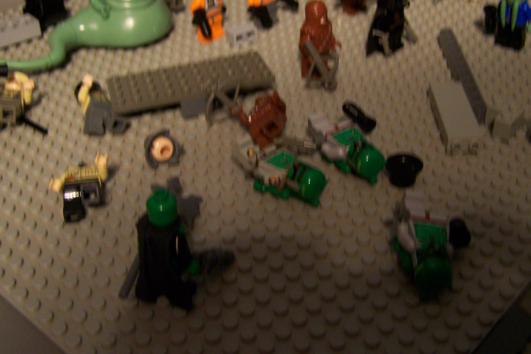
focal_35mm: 46
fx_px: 678
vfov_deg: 29.2
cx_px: 297
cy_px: 156
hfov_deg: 42.7
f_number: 2.8
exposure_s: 1/8
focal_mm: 6.3
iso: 160
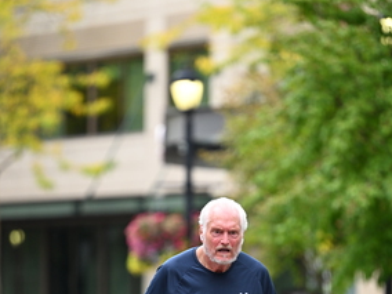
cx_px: 180
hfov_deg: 5.9
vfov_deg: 4.4
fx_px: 3794
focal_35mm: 335
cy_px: 250
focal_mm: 180
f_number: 2.8
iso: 640
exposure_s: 1/1250
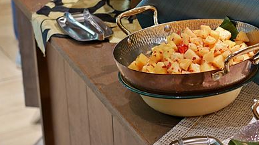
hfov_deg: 14.9
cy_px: 45
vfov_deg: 8.6
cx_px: 286
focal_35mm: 141
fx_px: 968
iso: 320
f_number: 1.8
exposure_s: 1/60
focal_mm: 25
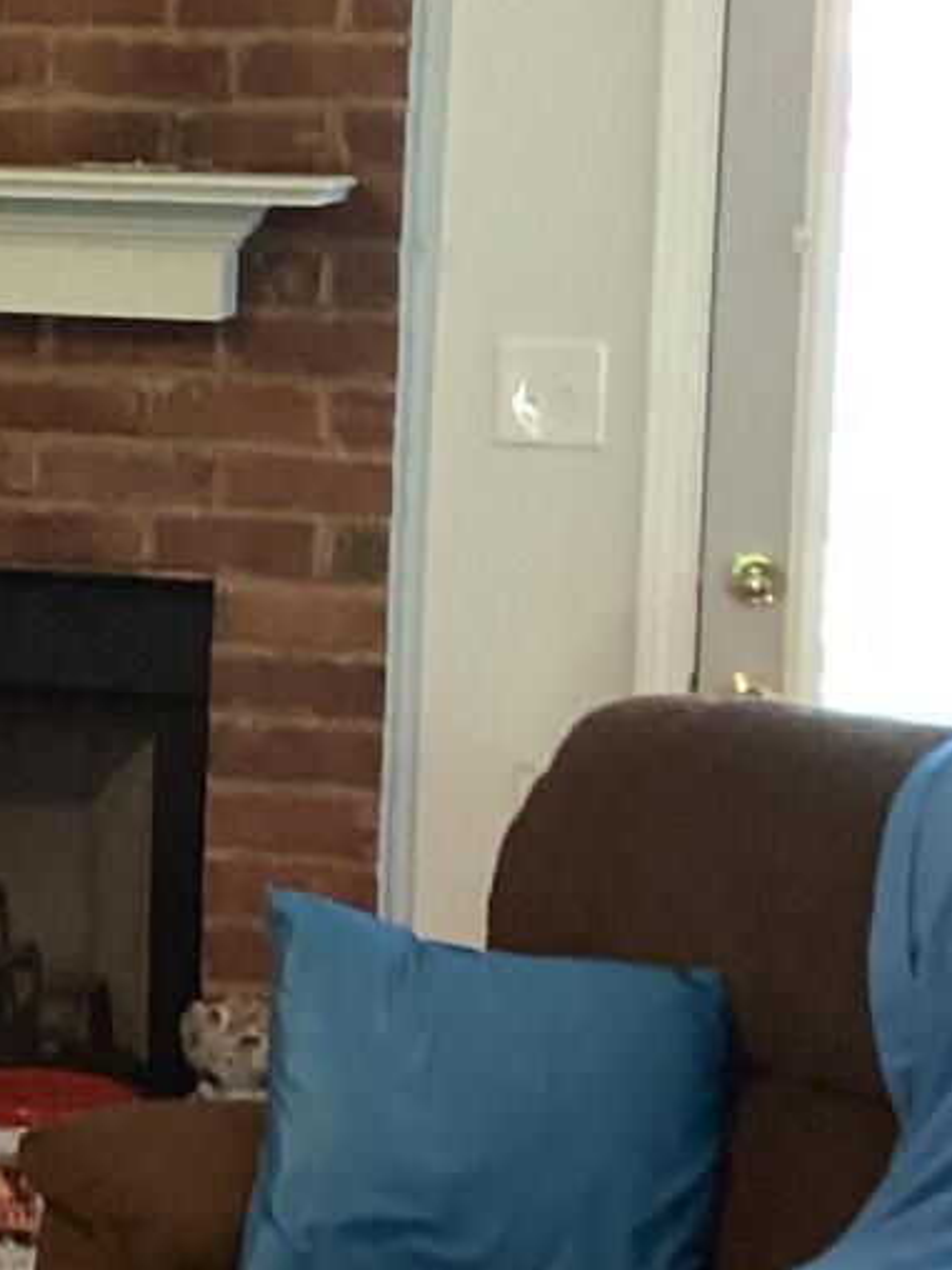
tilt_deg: -5.8
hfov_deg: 11.6
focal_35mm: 122
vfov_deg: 16.1
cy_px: 432
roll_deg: -1.4
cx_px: -512
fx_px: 4474
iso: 320
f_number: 2.4
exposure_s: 1/40
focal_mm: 3.3
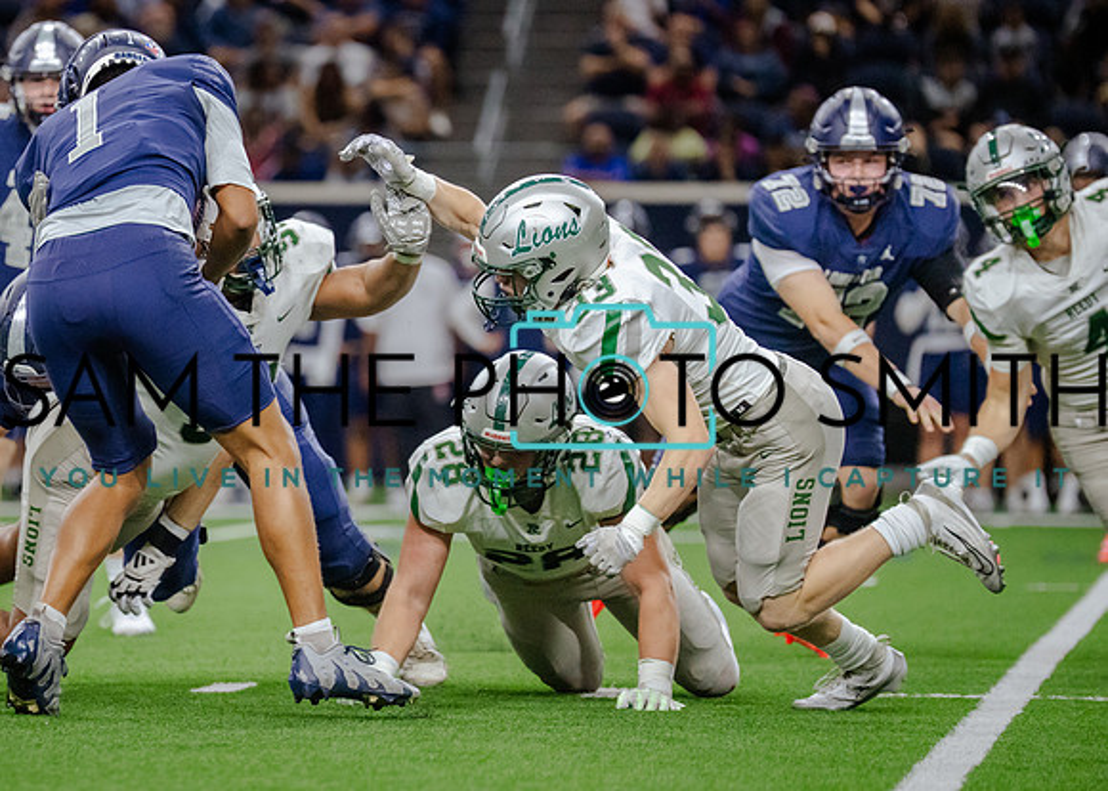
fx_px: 8781
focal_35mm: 279
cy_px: 331
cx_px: 243
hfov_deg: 7.2
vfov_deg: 5.2
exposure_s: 1/1250
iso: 3200
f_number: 2.8
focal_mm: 175
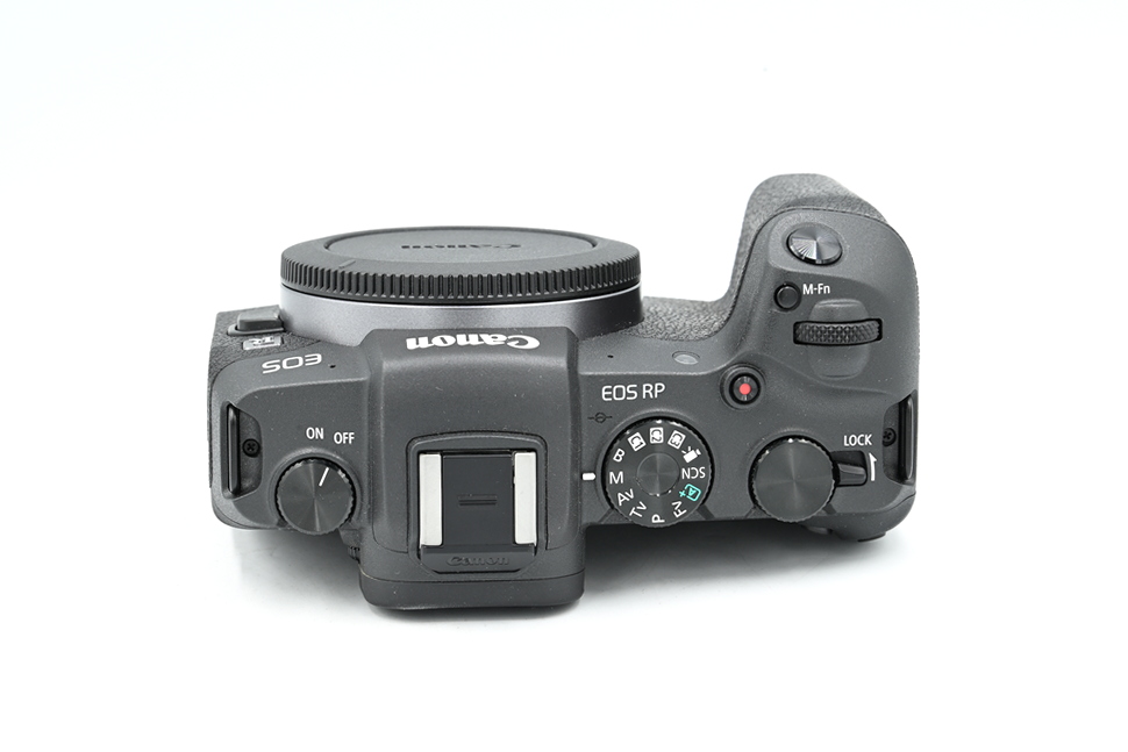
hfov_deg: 21.2
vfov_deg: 14.3
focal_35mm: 96
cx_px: 564
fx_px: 3008
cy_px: 376
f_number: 14
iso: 200
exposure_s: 1/15
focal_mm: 96
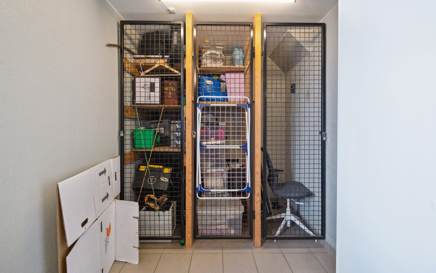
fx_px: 190
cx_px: 220
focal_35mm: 16
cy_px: 127
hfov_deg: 97.8
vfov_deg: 71.1
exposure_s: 1/40
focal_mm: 10
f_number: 4
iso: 2000
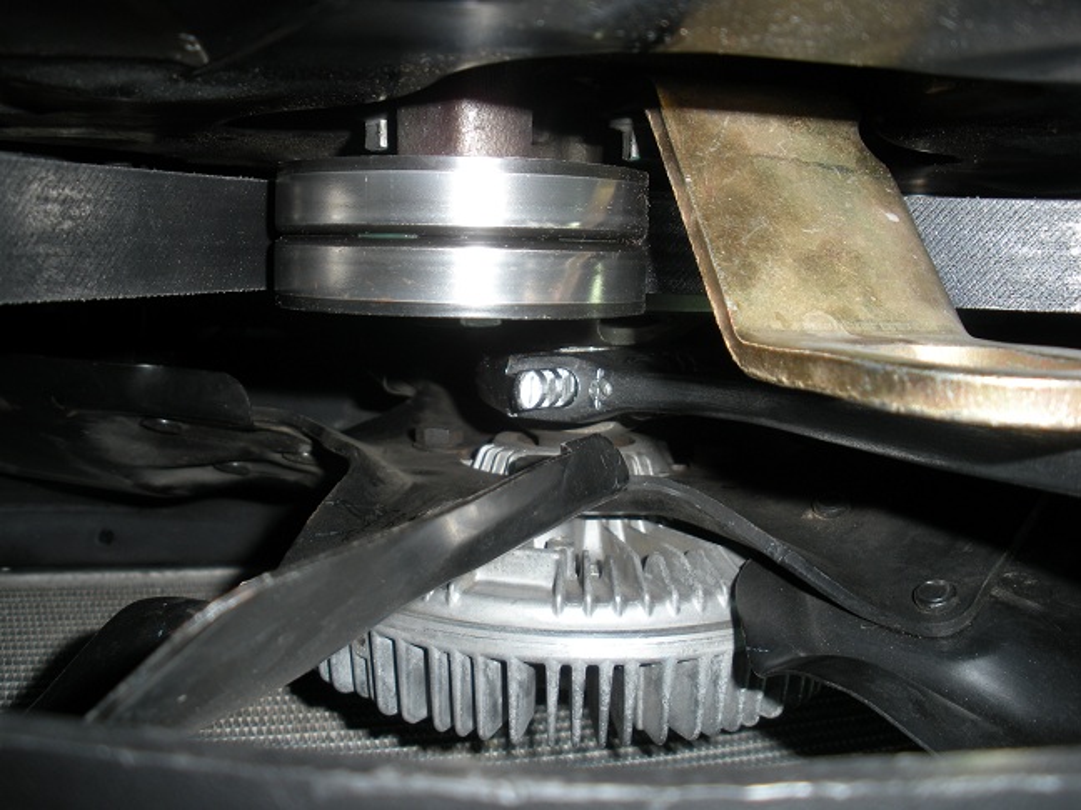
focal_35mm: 36
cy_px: 405
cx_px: 540
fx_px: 1124
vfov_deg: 39.7
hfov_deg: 51.4
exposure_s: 1/60
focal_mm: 6.3
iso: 64
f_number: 3.5
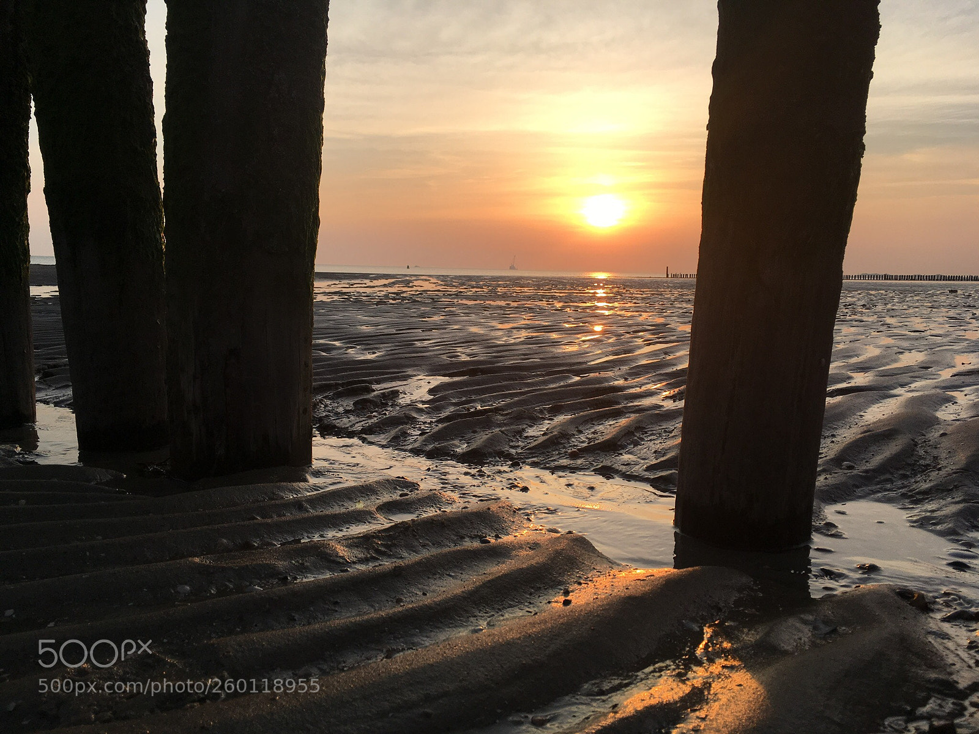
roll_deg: -1.4
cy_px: 367
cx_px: 490
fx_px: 820
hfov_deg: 61.7
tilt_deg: -7.0
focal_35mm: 29
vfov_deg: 48.2
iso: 25
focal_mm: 4.15
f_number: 2.2
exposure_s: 1/974
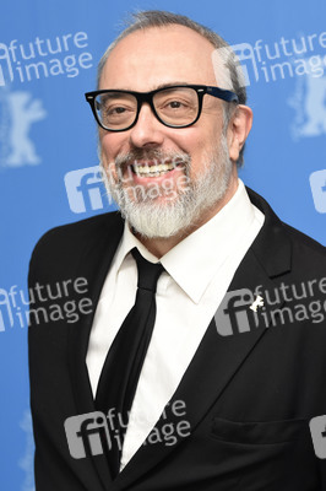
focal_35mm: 158
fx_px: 2143
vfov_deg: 13.1
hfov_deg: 8.7
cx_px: 163
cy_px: 246
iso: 800
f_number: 3.5
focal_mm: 105
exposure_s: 1/320
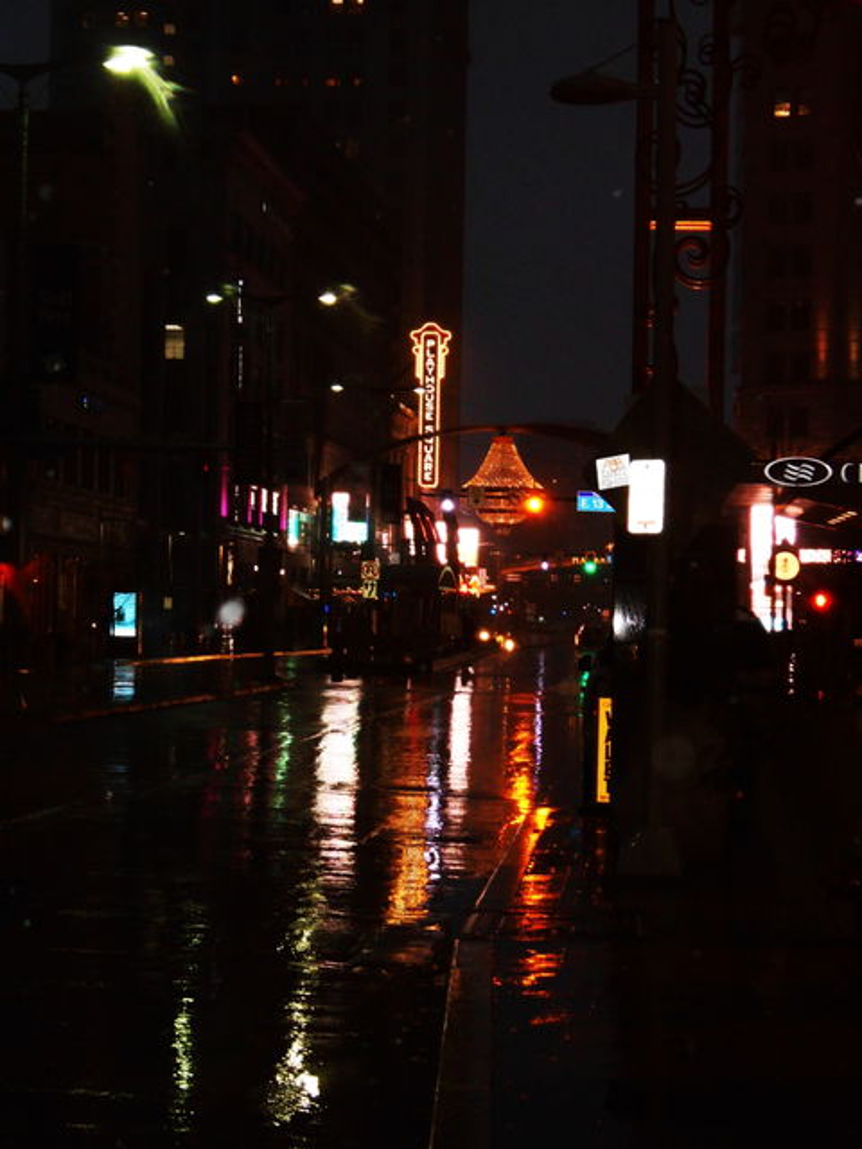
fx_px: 3088
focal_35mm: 93
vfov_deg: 21.1
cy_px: 574
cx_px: 431
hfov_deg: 15.9
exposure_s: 1/60
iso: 500
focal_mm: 16.5
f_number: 4.6
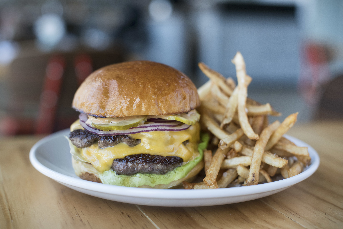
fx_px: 477
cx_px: 172
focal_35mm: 50
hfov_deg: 39.6
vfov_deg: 27.0
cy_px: 114
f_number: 3.2
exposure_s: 1/500
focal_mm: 50
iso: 640
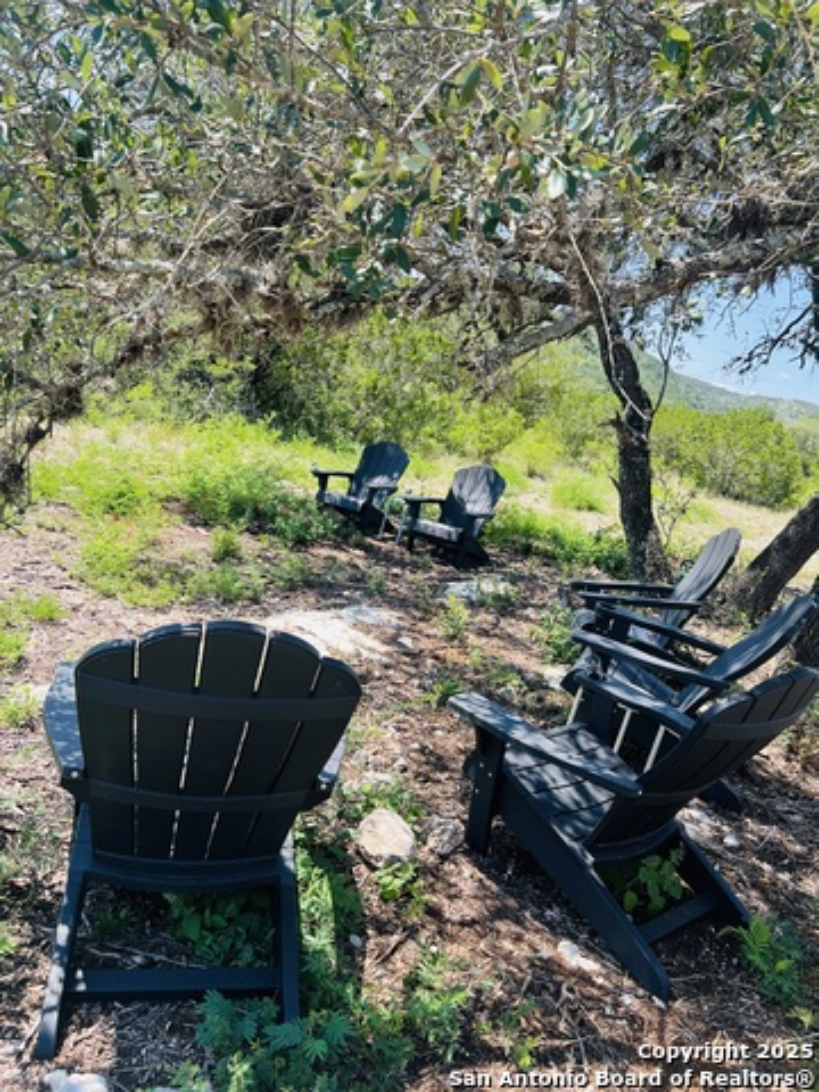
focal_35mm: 26
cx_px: 410
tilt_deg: -12.3
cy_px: 546
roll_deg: -16.9
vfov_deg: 67.3
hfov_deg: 53.1
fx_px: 820
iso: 50
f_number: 1.5
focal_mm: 5.7
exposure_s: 1/1048
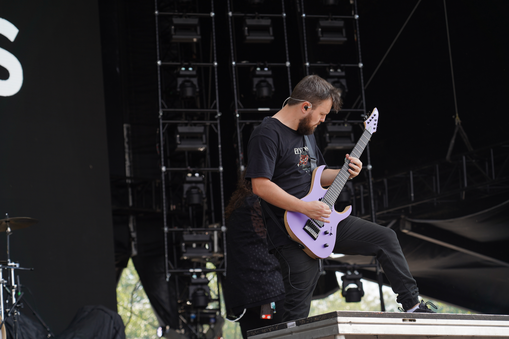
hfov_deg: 19.5
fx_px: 1484
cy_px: 170
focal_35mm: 105
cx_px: 254
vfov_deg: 13.0
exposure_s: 1/200
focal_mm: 105
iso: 100
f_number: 5.6
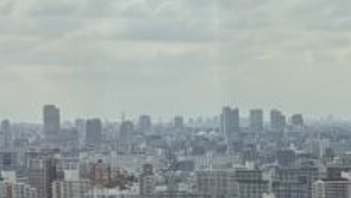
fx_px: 1631
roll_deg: +0.8
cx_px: 695
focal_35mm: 175
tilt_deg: -3.7
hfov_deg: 11.2
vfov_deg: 6.9
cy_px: 235
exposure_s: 1/3623
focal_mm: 5.96
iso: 50
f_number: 1.6
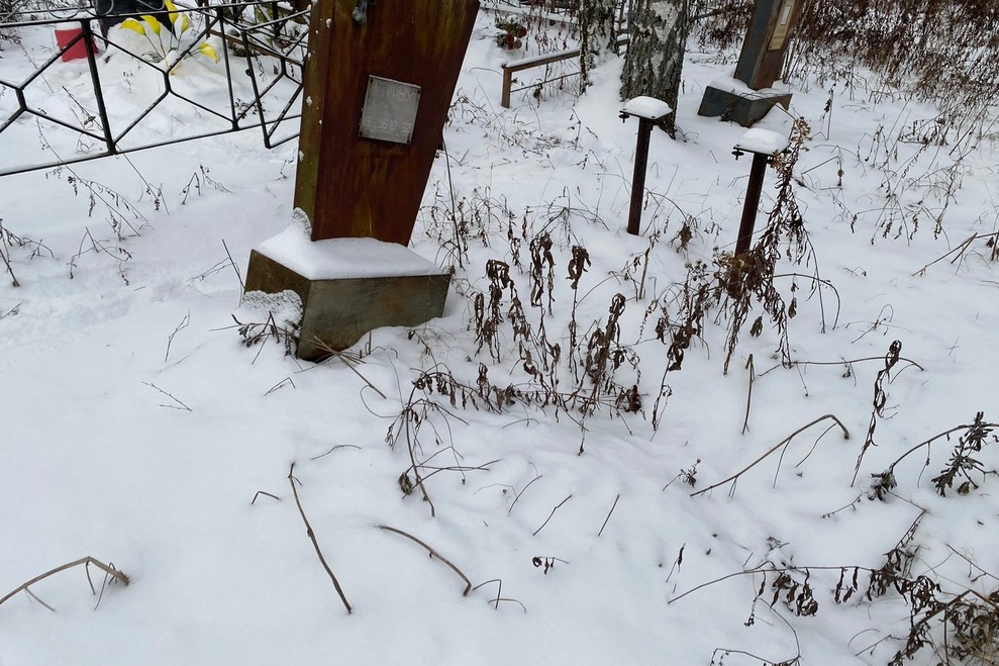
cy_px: 281
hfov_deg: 65.5
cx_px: 505
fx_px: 777
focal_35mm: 28
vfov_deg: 46.2
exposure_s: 1/179
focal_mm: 4.25
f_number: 1.8
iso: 32
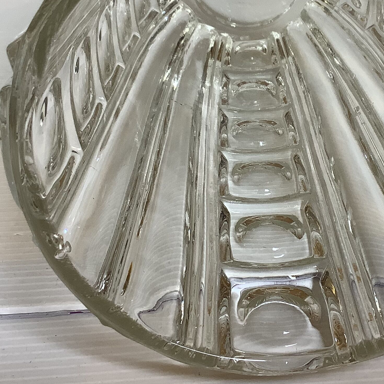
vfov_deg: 27.9
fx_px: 766
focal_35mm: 61
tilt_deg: -23.4
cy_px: 109
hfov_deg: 28.0
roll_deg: +2.2
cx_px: 243
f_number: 2.4
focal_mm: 3.3
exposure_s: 1/50
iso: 50
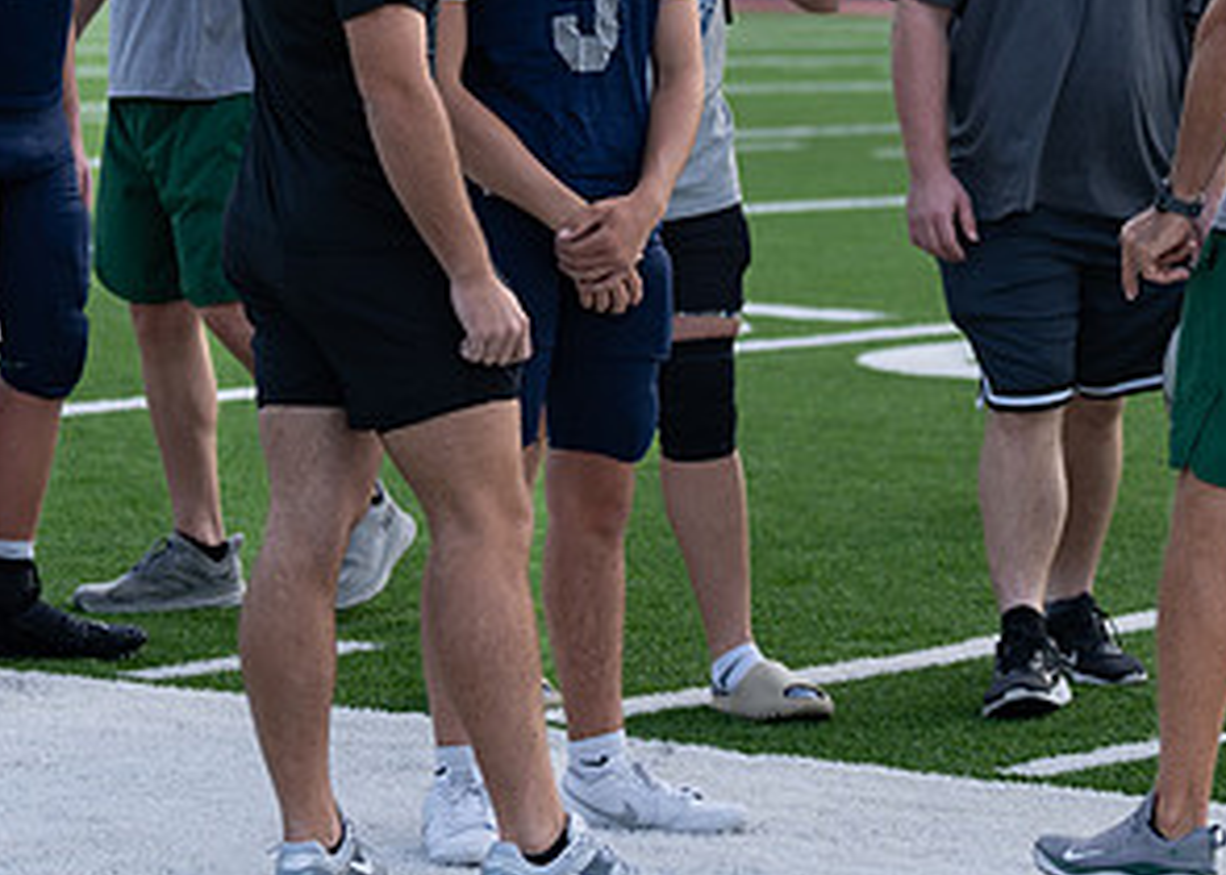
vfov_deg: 8.4
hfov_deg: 11.7
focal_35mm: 171
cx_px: 1080
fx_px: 5954
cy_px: 108
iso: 100
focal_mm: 70
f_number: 2.8
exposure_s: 1/500
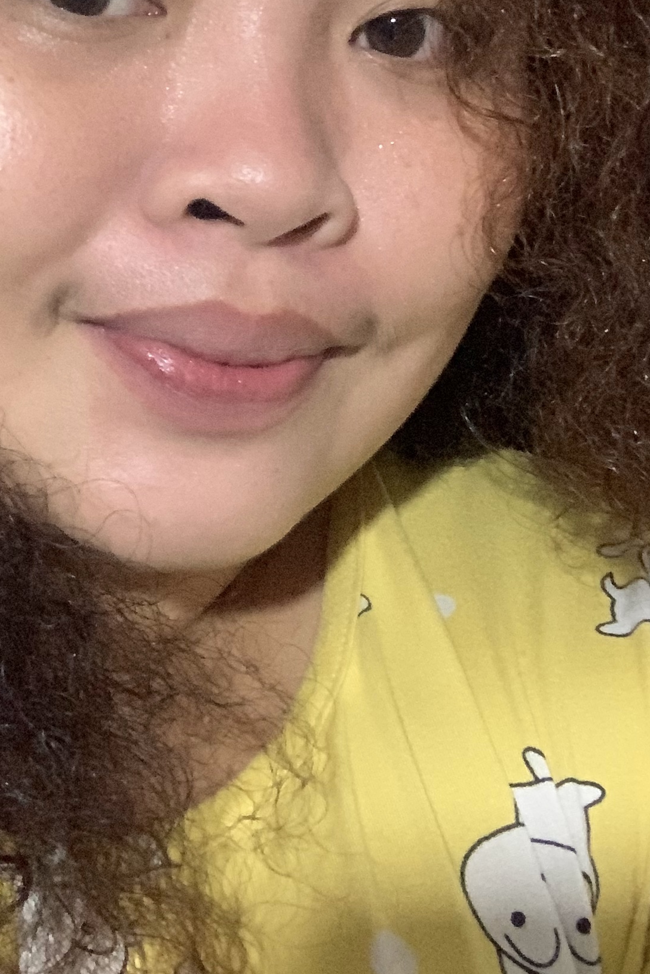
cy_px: 163
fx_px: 1705
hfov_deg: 21.4
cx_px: 151
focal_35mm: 63
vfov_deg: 30.9
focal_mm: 2.87
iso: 640
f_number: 2.2
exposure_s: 1/27
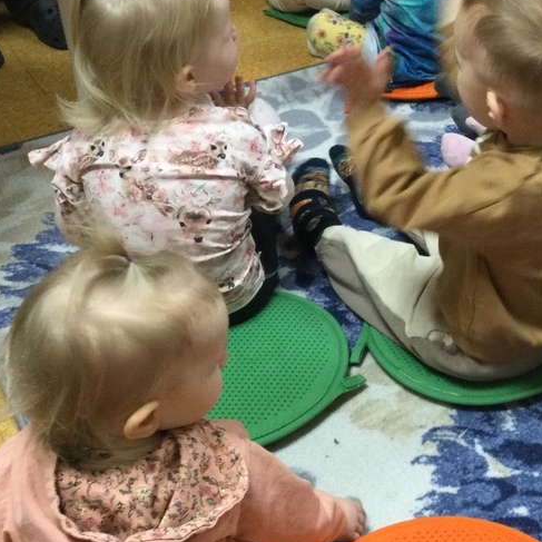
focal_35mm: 60
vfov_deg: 28.3
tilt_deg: -31.8
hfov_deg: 27.8
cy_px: 161
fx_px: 1063
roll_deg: -0.1
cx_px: 464
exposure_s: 1/33
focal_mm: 3.3
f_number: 2.4
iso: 160
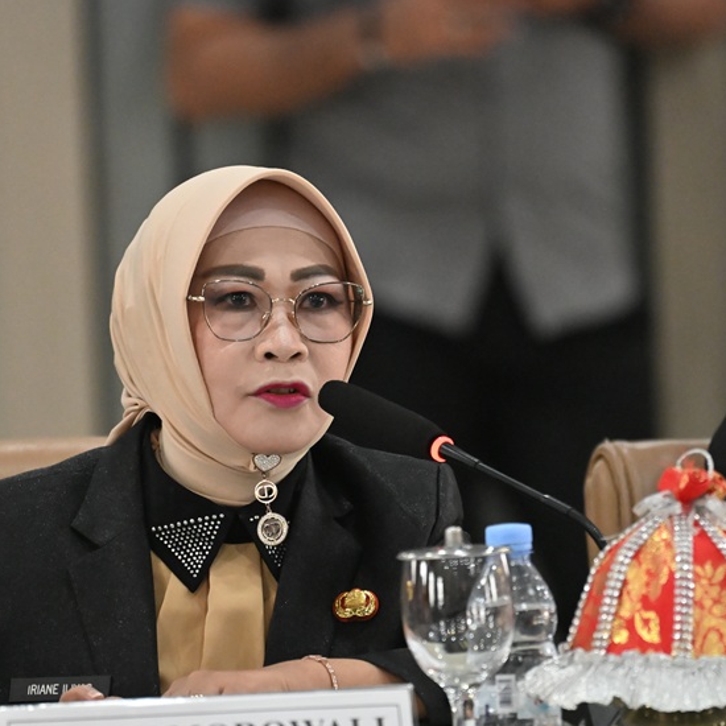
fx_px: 18816
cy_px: 393
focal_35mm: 793
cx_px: 314
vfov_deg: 2.2
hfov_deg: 2.2
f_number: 6.3
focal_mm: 570
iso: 10000
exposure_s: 1/125
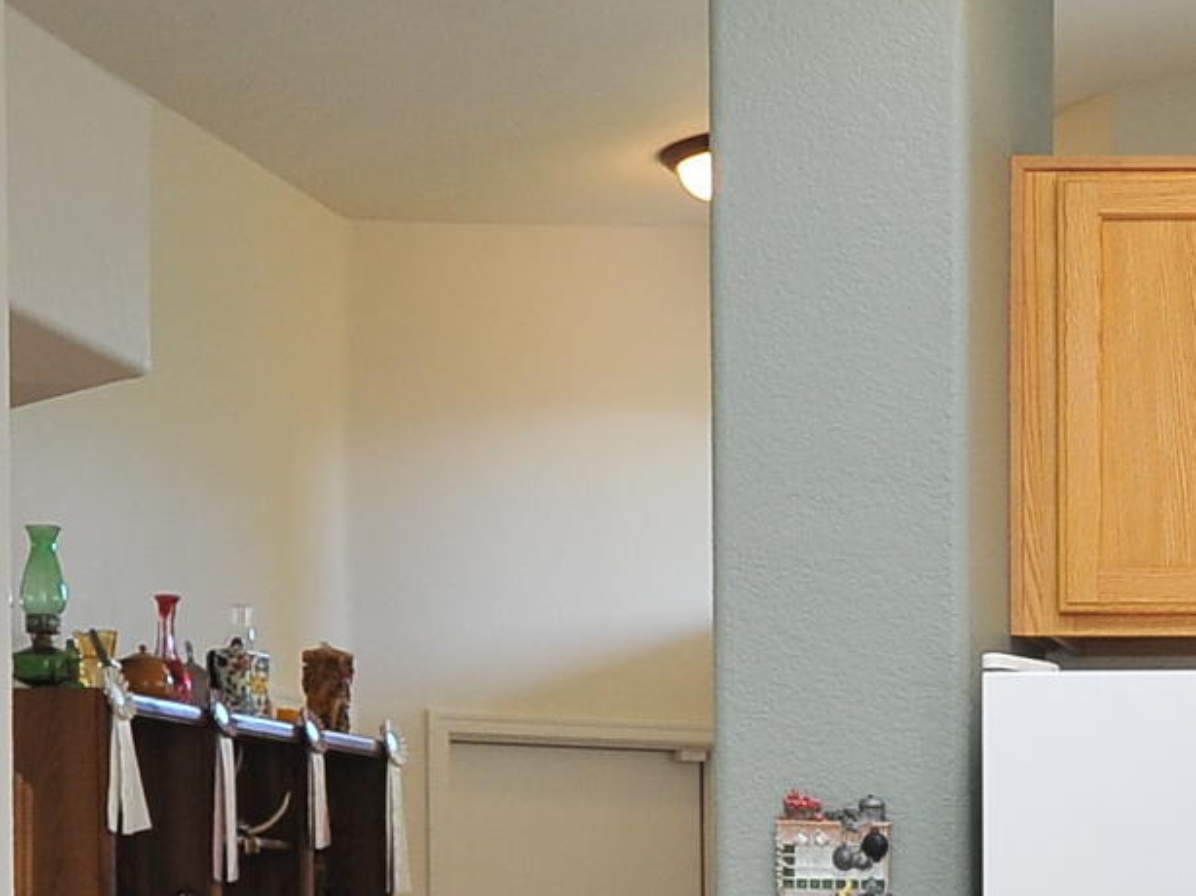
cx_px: 1508
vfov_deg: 13.3
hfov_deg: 17.2
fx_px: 3730
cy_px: 1101
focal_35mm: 108
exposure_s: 1/30
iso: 640
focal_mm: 23
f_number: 9
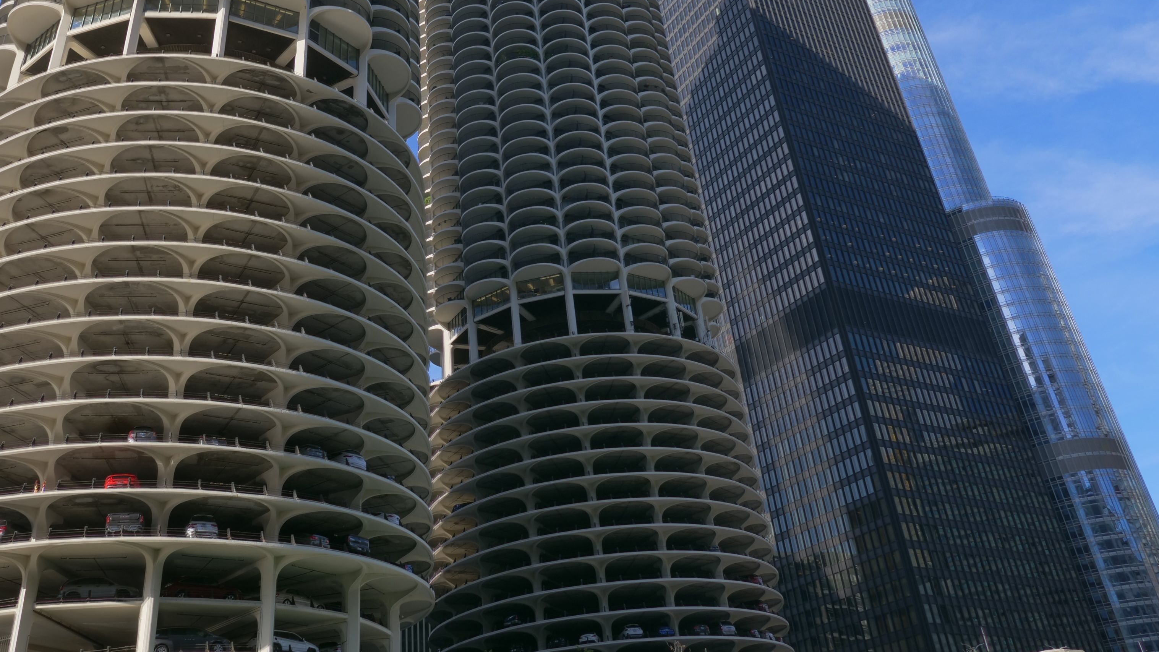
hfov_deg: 60.7
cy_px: 138
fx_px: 983
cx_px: 489
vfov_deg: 35.6
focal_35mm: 32
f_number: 5.6
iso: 200
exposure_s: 1/500
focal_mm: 12
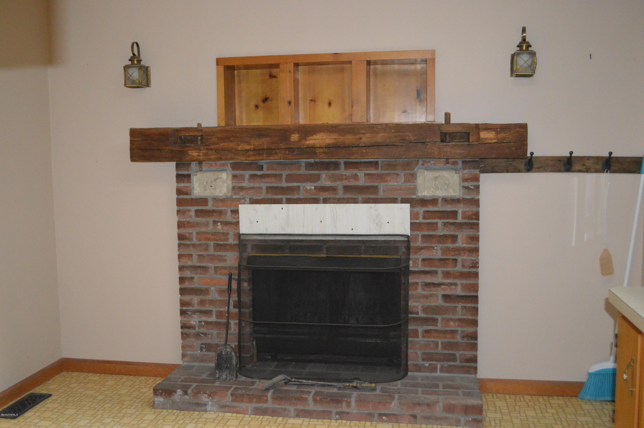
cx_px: 322
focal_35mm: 36
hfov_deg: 53.2
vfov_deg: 36.8
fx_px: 643
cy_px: 214
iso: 3200
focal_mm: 24
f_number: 4
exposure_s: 1/60
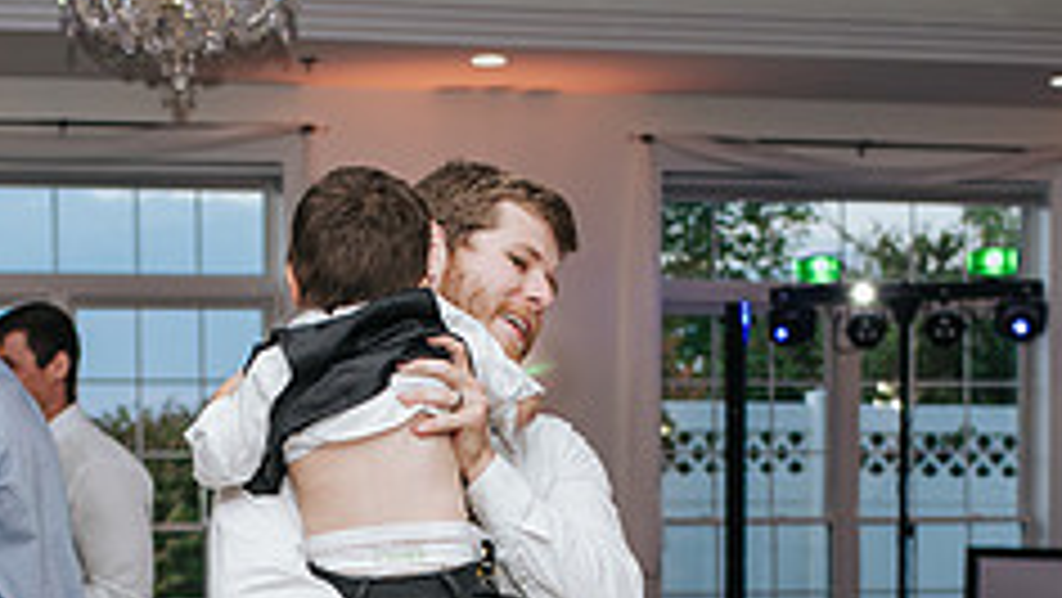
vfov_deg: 11.3
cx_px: 301
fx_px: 2958
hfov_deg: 20.2
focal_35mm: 105
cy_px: 760
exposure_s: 1/200
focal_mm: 35
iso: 800
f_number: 3.2
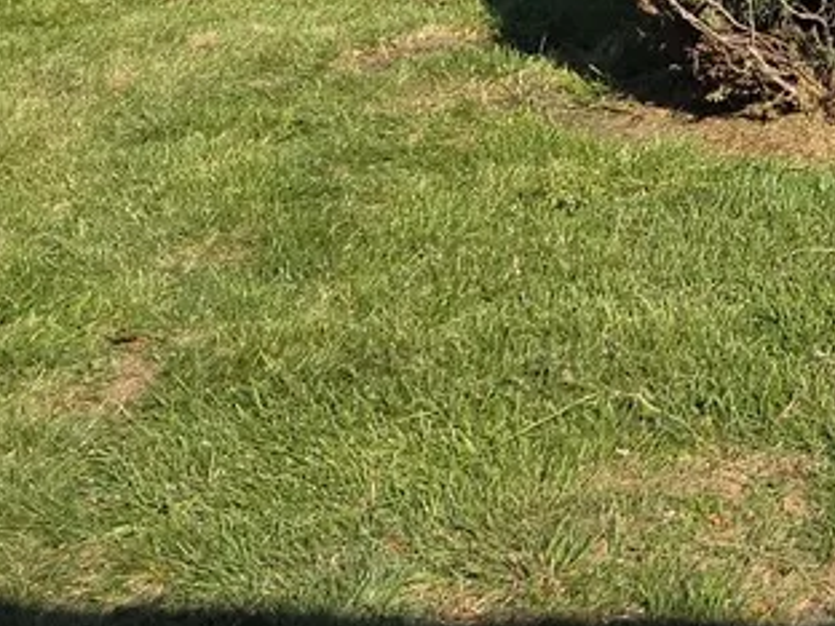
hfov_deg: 14.7
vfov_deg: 12.5
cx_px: 1740
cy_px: -572
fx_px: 2557
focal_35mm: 106
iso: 12
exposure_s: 1/607
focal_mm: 6.3
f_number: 1.7
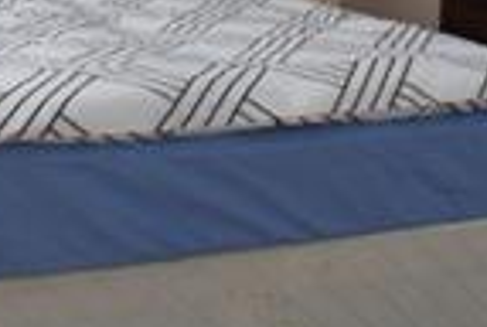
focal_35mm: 107
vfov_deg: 12.3
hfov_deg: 19.0
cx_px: 167
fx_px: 1450
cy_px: -157
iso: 200
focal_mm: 16
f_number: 4
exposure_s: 1/50
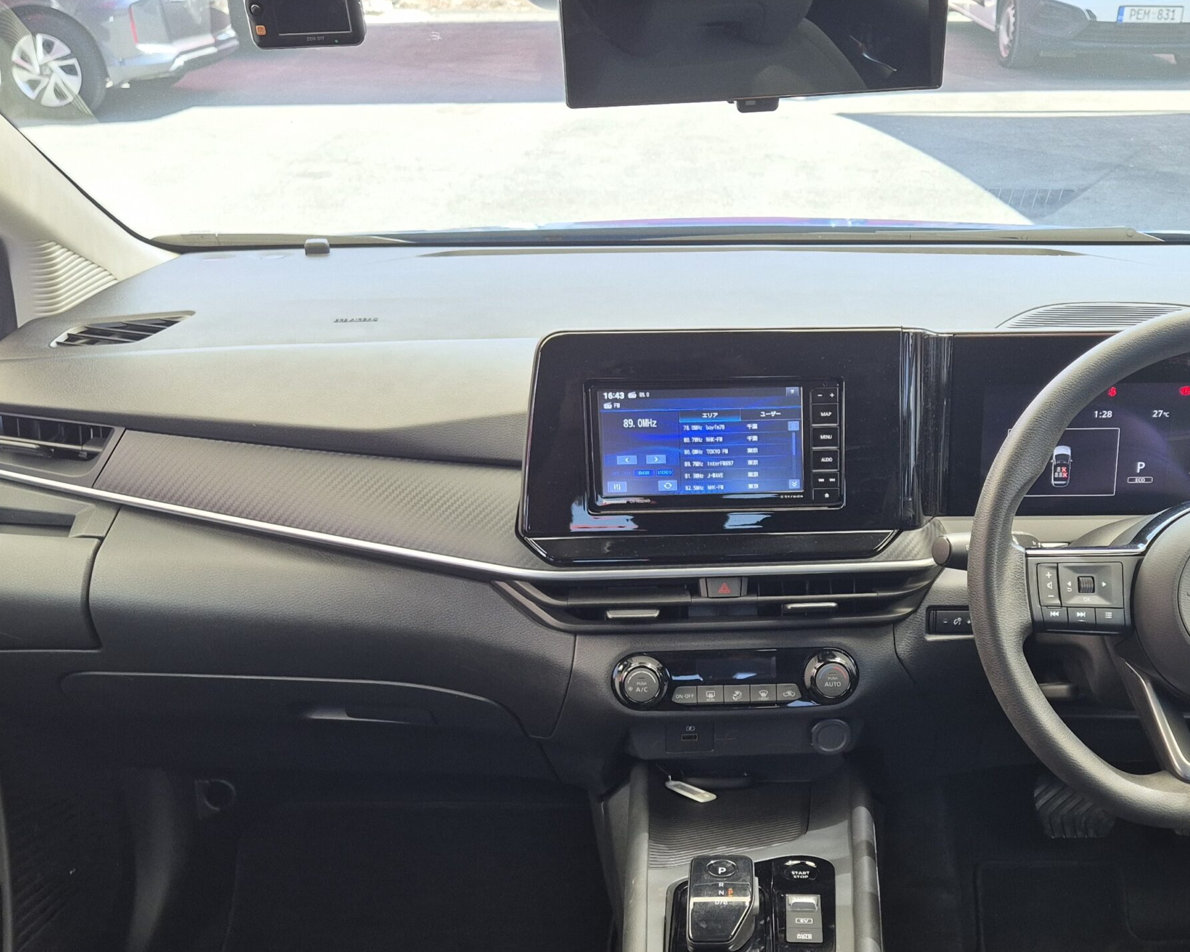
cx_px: 796
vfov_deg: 45.5
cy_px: 587
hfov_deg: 54.5
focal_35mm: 32
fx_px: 1127
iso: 125
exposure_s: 1/180
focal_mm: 5.4
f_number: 1.8
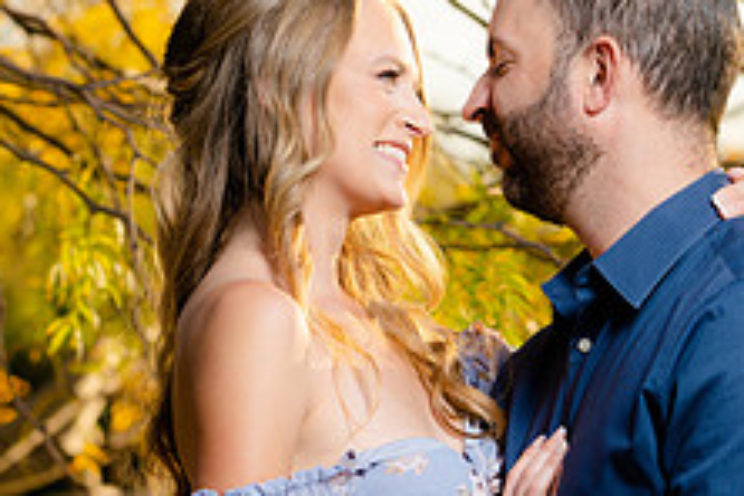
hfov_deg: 5.0
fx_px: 8597
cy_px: 377
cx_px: 282
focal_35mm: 416
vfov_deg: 3.3
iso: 100
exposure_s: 1/250
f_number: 5
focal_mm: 159
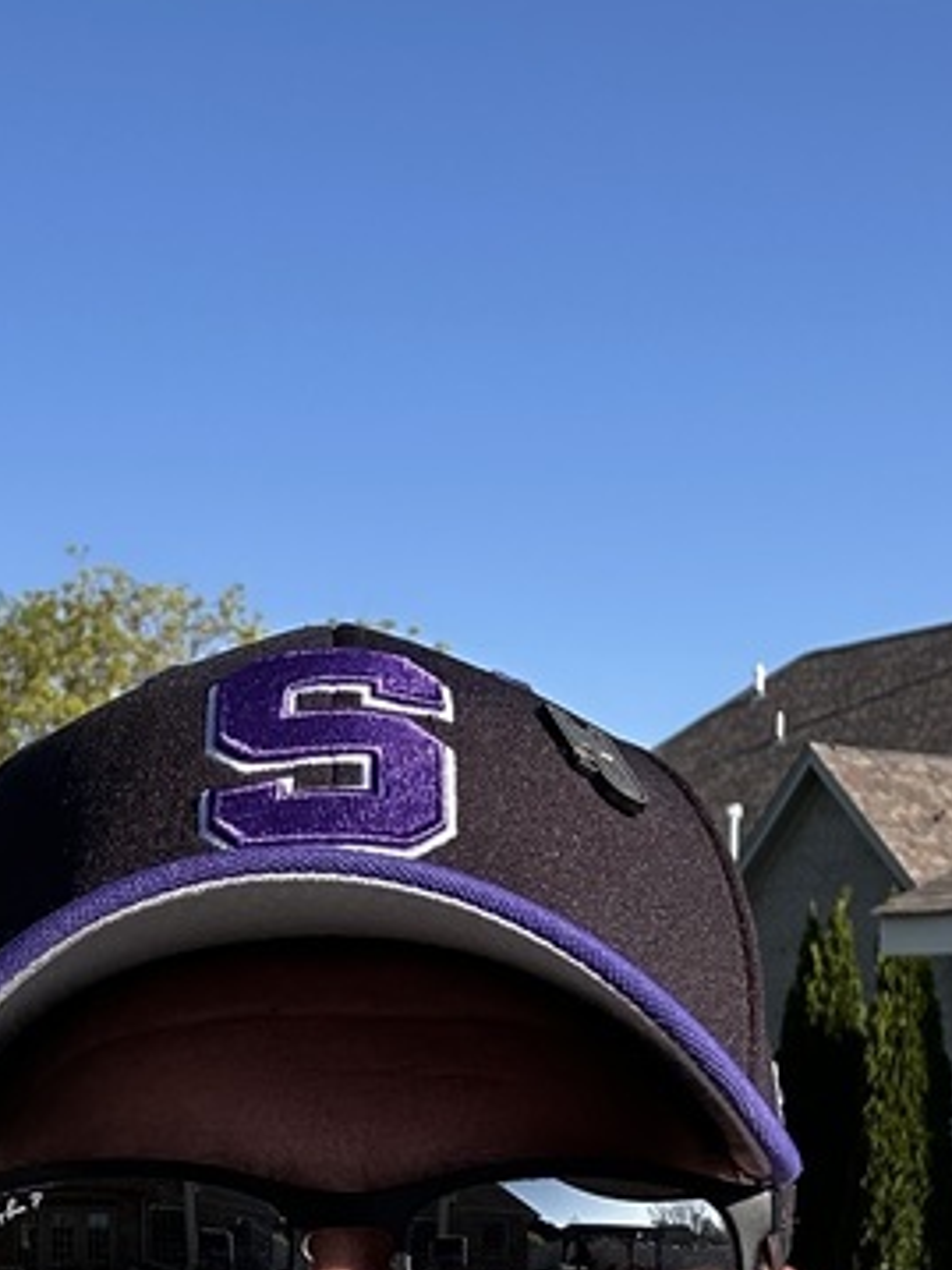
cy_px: 1159
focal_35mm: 78
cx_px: 368
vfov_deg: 24.3
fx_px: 2862
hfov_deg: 18.9
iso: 25
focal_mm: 2.69
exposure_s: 1/750
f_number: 1.9
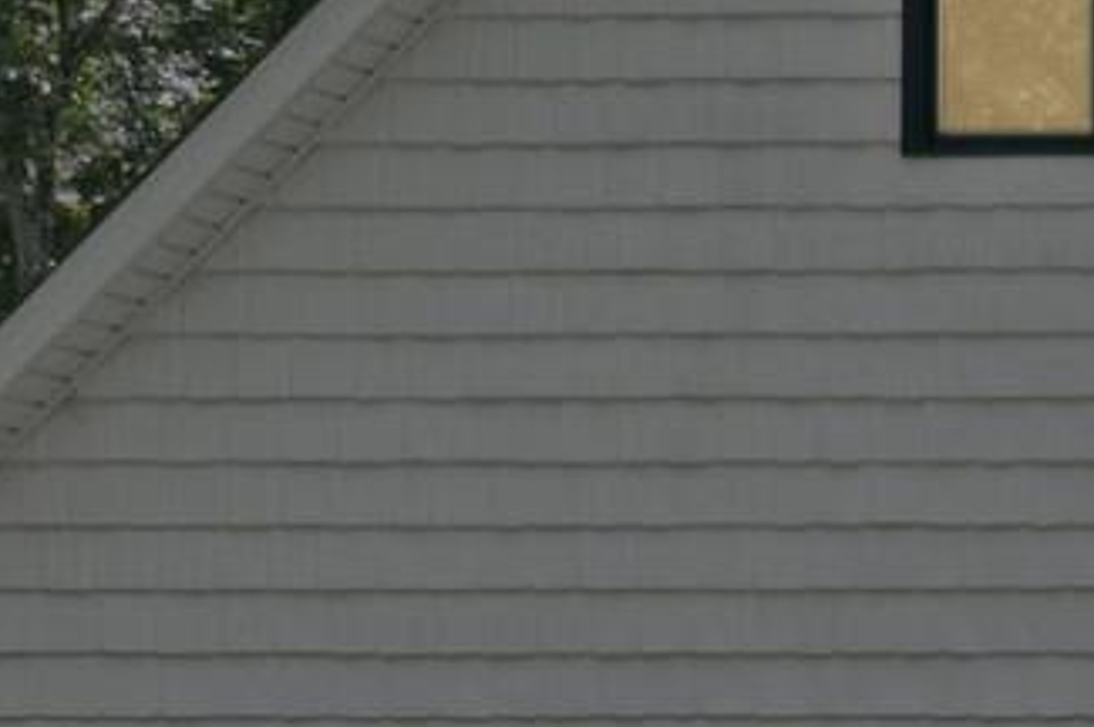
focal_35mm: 208
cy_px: 1239
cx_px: 3343
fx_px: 6314
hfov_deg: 8.3
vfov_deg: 6.5
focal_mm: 18
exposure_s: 1/80
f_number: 9
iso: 250
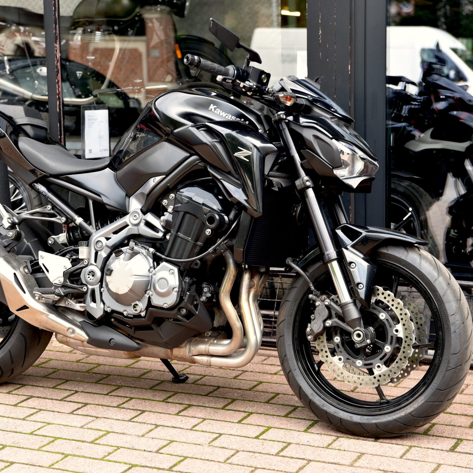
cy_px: 235
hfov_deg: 22.4
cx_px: 189
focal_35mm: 77
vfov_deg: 22.5
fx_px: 1190
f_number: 4
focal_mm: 60
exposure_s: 1/60
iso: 100
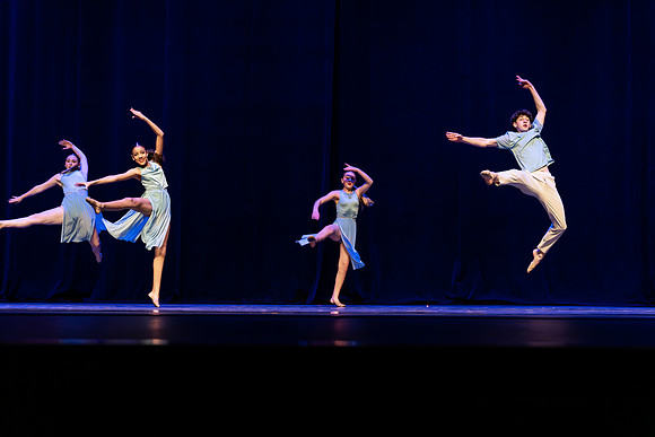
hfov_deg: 27.3
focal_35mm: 74
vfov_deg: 18.4
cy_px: 218
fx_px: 1347
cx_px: 328
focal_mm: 74
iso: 3200
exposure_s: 1/640
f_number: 2.8
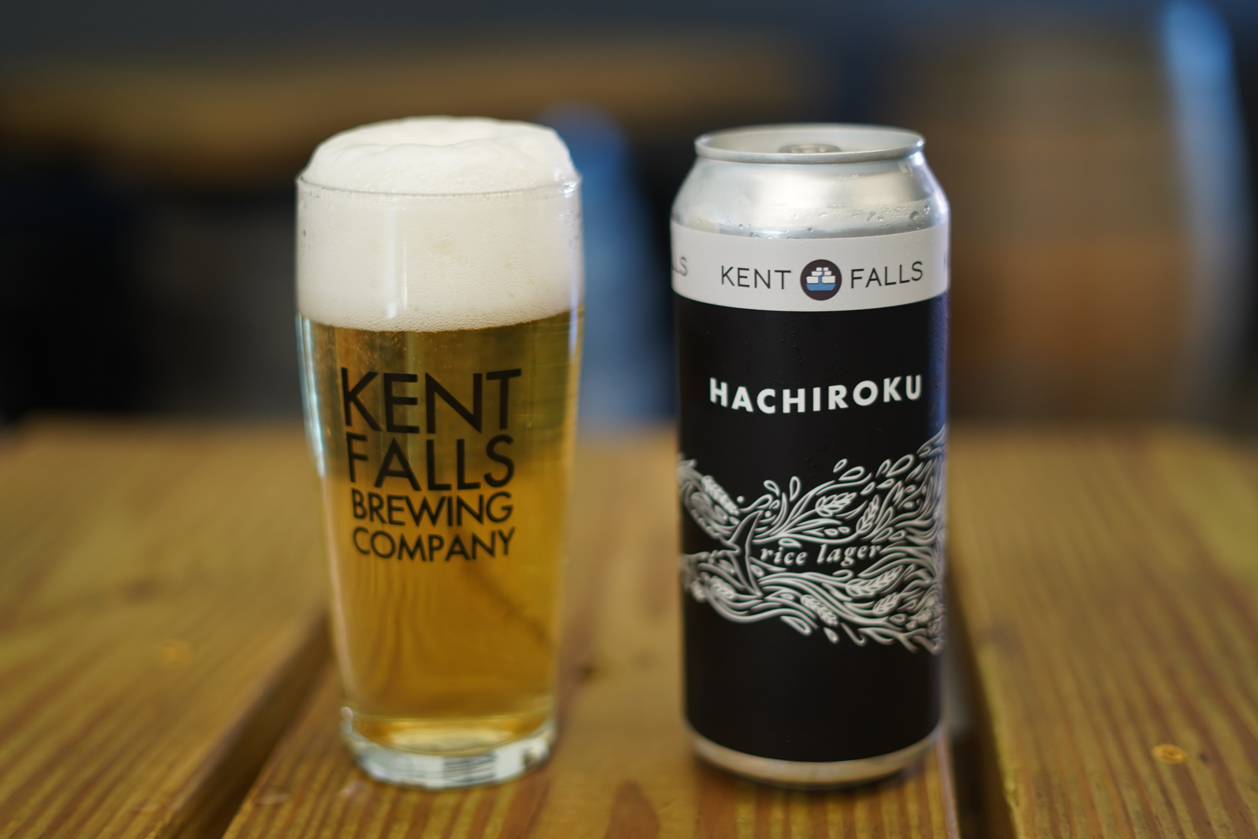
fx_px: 1747
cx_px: 629
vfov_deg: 27.0
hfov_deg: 39.6
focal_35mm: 50
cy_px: 420
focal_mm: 50
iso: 640
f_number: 1.8
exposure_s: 1/50
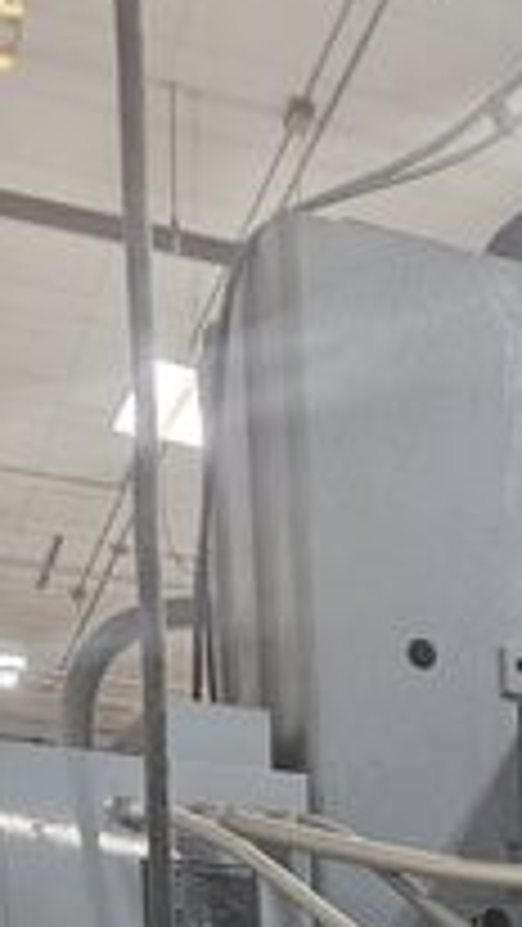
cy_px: 1408
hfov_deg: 13.9
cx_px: 932
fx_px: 1918
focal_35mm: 78
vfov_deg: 22.2
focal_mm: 5.4
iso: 500
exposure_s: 1/120
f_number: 1.8
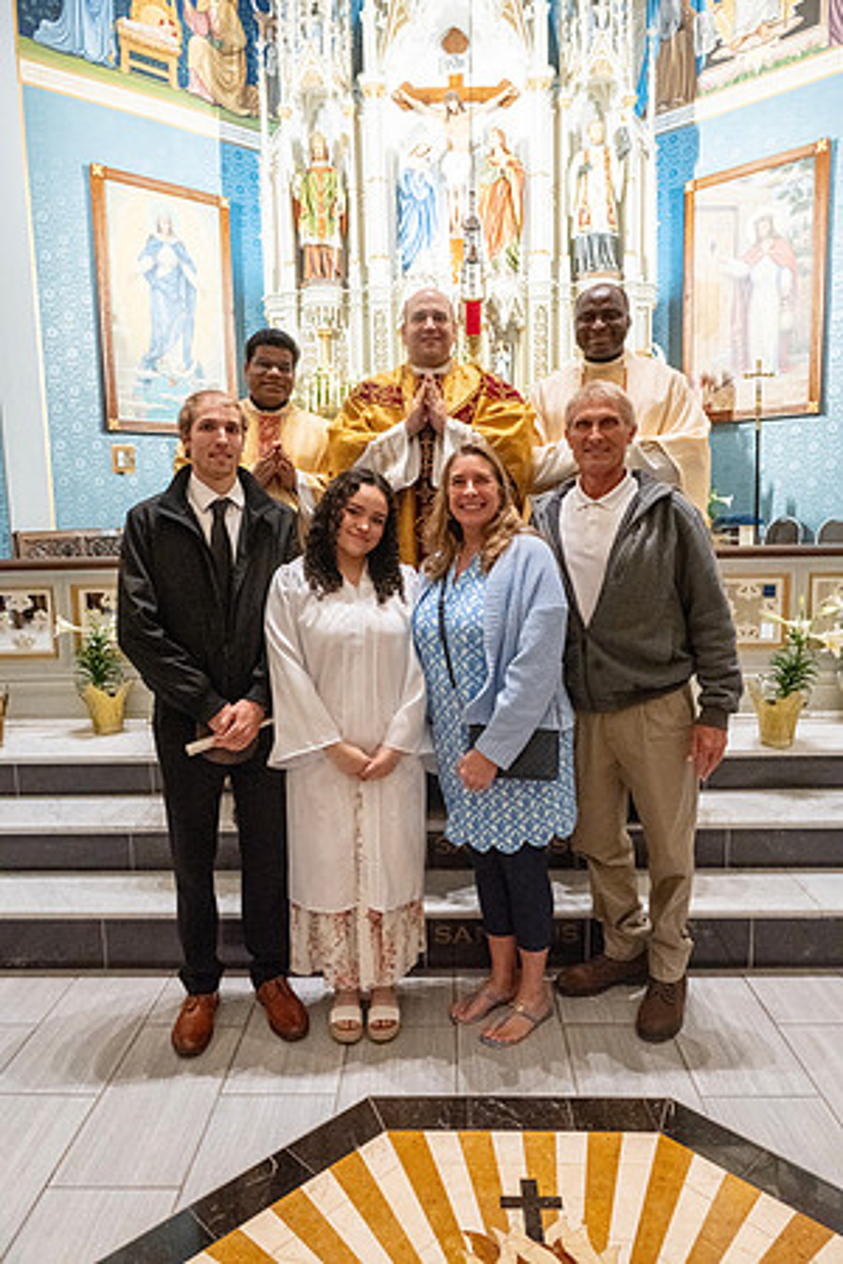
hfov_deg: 52.2
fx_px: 860
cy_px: 632
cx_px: 422
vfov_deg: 72.6
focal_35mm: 24
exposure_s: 1/60
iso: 5000
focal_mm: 24.5
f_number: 8
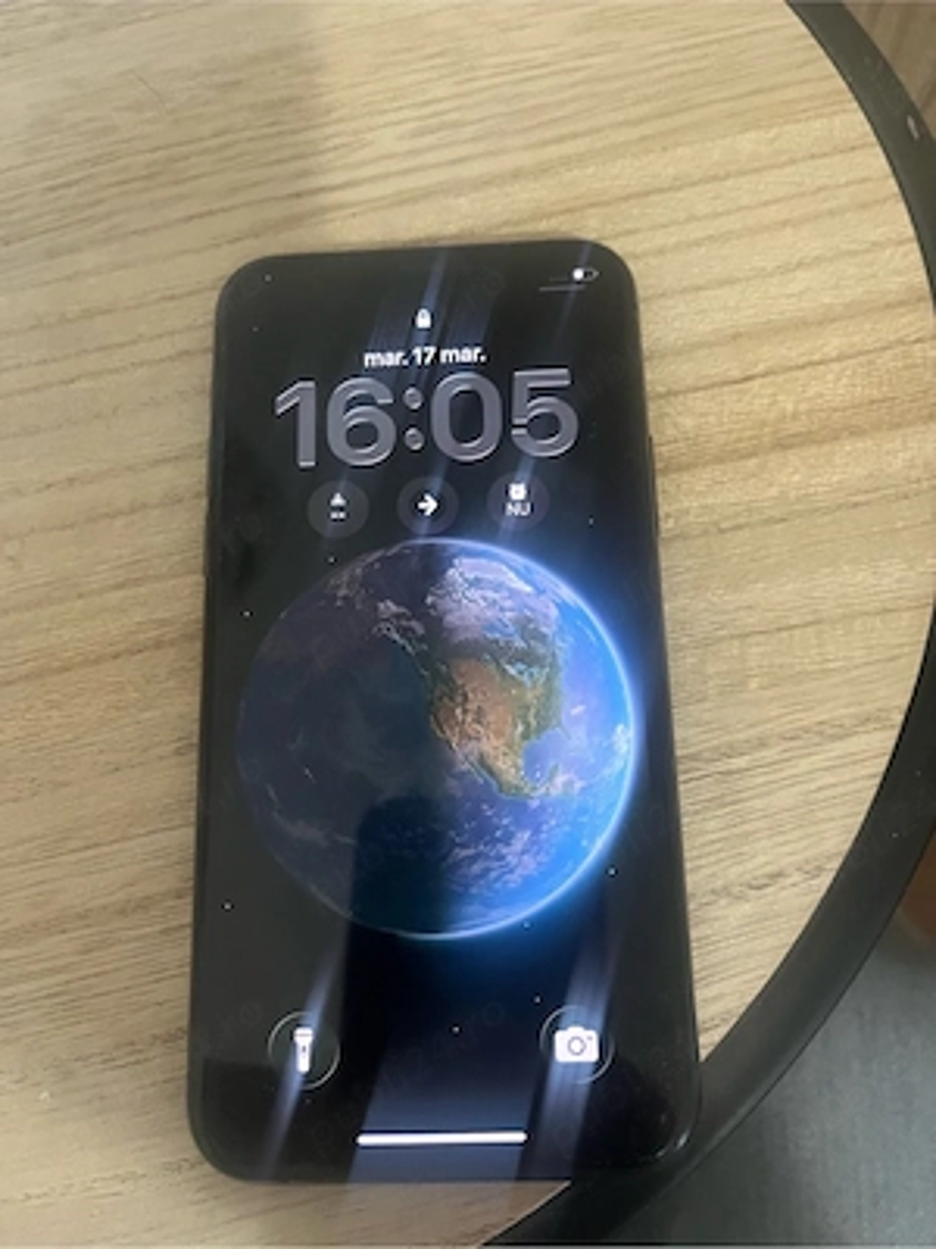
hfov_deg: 53.1
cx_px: 468
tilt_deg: -75.6
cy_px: 624
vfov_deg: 67.3
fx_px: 937
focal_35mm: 26
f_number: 1.6
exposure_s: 1/40
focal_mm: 5.1
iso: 640
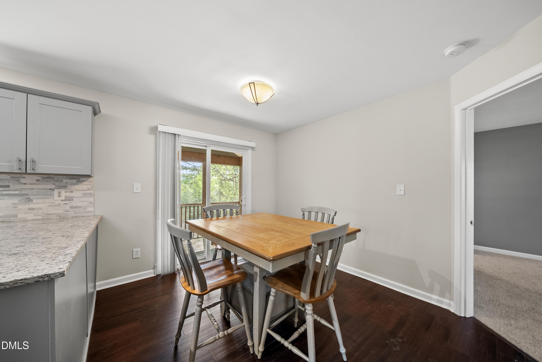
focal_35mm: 12
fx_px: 181
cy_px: 181
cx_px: 271
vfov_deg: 90.1
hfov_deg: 112.6
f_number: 7.1
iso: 800
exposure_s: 1/6
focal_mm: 12
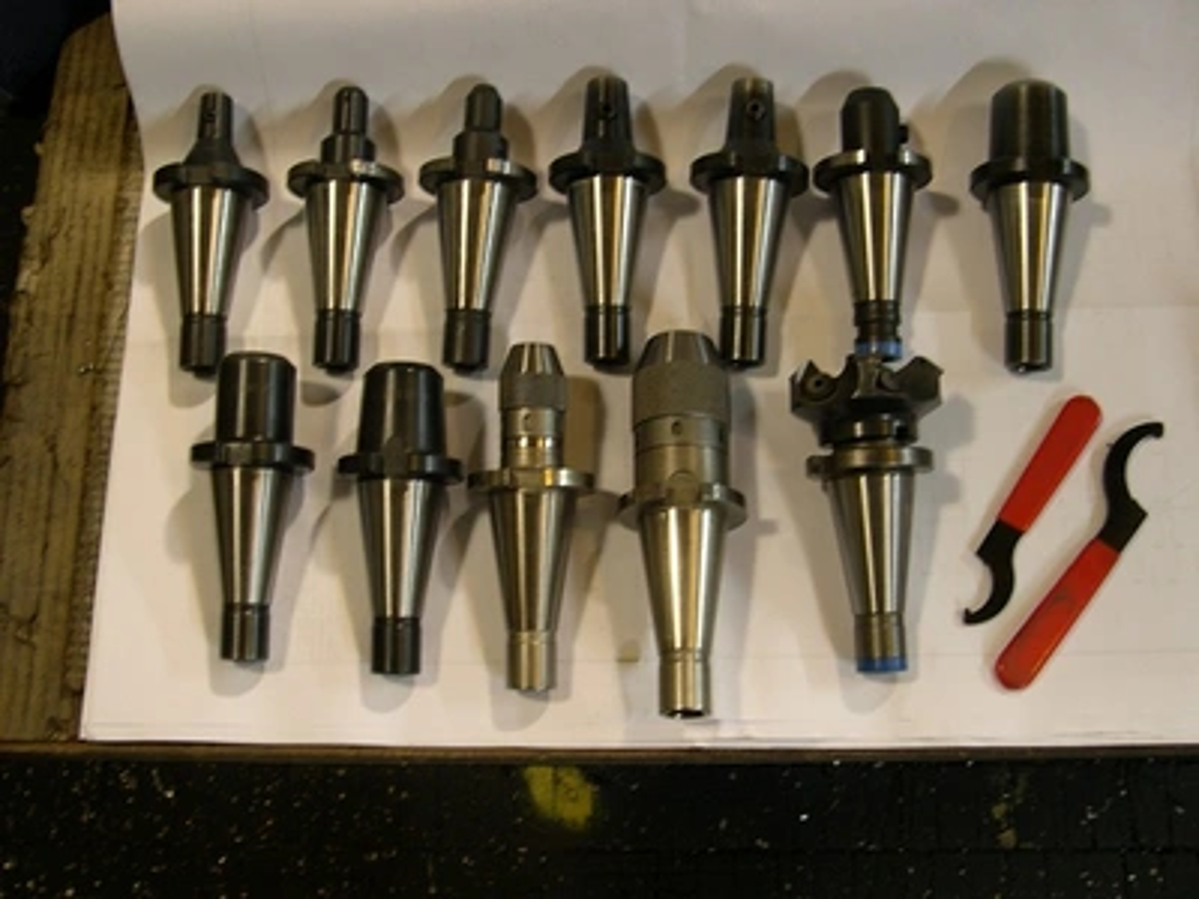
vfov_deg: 37.7
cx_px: 600
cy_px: 450
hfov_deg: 49.0
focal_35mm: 38
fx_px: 1316
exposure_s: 1/7.2
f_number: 2.8
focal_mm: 8
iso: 100
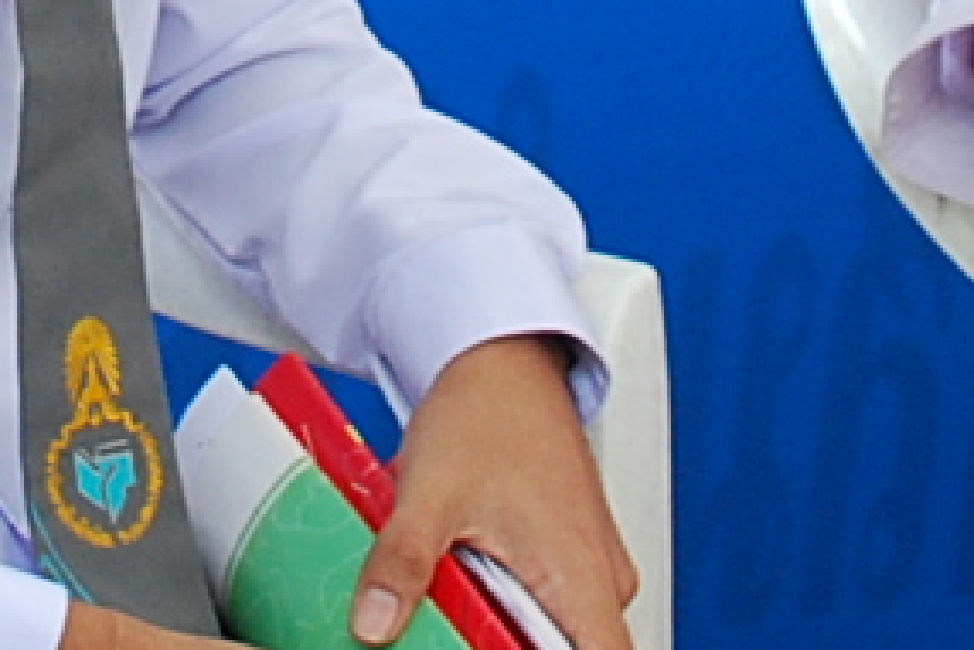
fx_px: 4953
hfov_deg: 11.1
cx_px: -129
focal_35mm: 183
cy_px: -773
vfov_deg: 7.2
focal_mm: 18
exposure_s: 1/160
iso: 400
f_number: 4
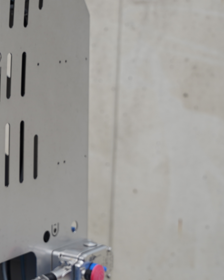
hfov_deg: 13.8
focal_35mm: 108
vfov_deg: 17.7
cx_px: -45
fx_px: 896
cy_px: 85
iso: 100
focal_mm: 37.4
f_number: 4.5
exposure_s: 1/800
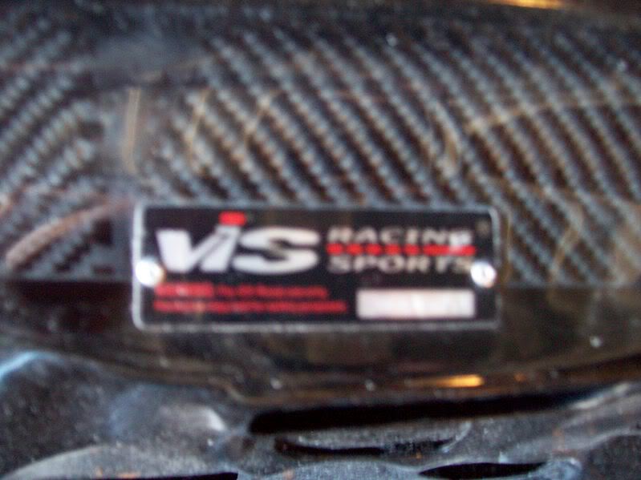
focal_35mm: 36
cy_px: 240
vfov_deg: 39.6
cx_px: 320
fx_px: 667
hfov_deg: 51.4
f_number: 2.7
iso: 160
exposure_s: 1/8
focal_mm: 6
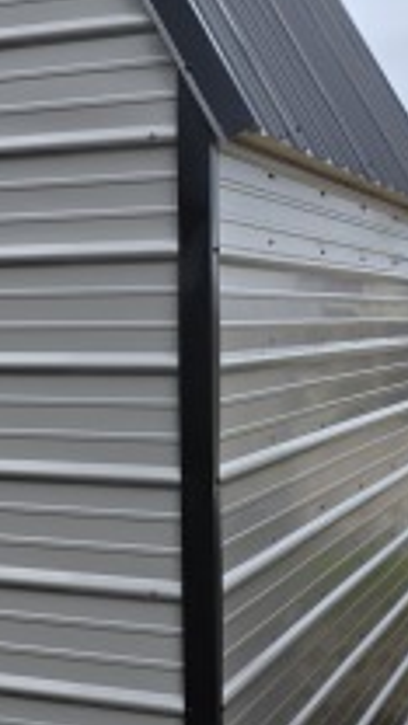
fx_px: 1481
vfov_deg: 27.5
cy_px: 359
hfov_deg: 14.5
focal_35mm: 77
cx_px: -227
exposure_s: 1/5296
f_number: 1.7
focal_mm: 6.3
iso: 80
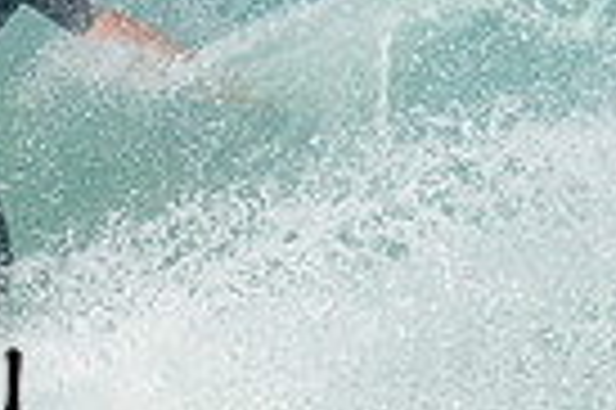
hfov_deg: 0.6
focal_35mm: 3263
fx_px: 55767
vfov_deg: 0.4
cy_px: 26
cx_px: -382
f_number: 11
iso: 640
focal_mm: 550
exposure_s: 1/1600
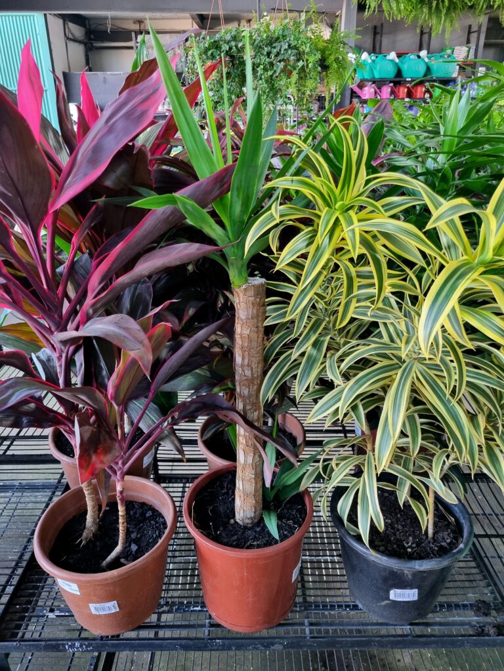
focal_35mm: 26
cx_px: 252
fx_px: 505
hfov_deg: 53.1
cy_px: 336
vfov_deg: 67.3
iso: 250
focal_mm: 5.4
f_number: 1.8
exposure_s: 1/40
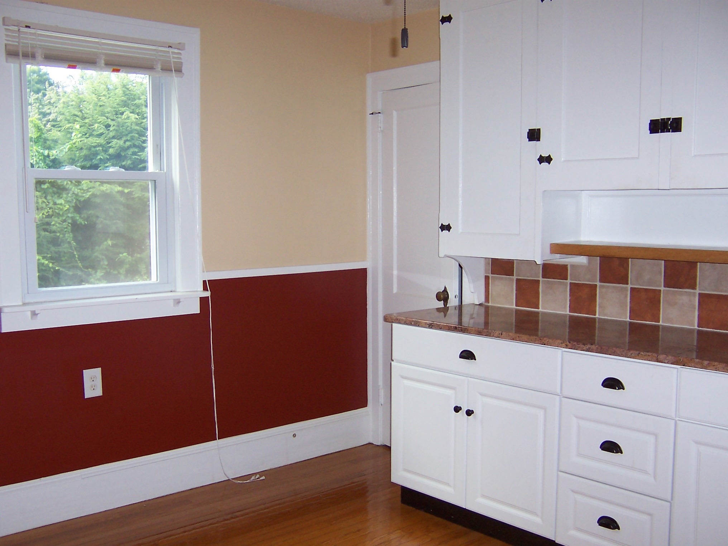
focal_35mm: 36
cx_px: 364
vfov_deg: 39.7
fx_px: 757
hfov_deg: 51.4
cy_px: 273
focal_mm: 5.6
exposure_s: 1/60
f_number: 2.8
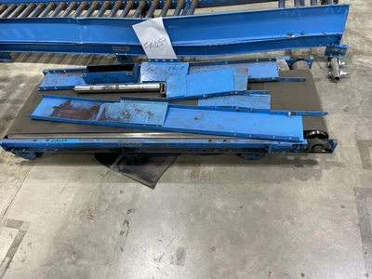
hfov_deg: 67.3
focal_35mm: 26
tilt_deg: -52.1
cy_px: 140
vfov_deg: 53.1
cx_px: 186
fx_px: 279
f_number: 1.6
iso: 100
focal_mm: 4.2
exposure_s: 1/120
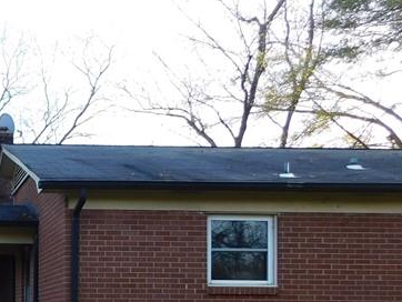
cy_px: 322
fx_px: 755
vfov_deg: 21.6
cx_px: -97
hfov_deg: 26.1
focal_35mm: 65
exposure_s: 1/200
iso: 125
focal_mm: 4
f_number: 3
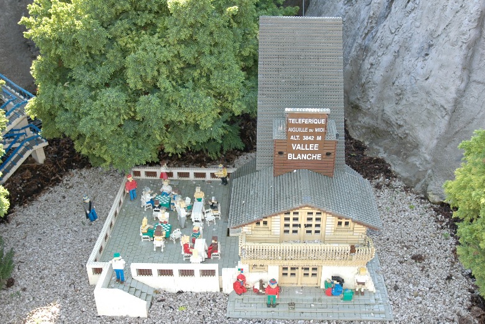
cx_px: 248
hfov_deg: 50.1
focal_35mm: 39
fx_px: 519
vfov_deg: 34.6
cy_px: 163
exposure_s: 1/80
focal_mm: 25
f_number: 3.8
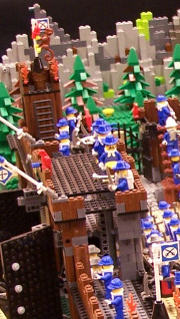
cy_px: 304
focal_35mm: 206
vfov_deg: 10.4
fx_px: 1748
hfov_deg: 5.7
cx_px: 383
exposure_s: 1/2
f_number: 3.1
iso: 80
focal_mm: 9.8
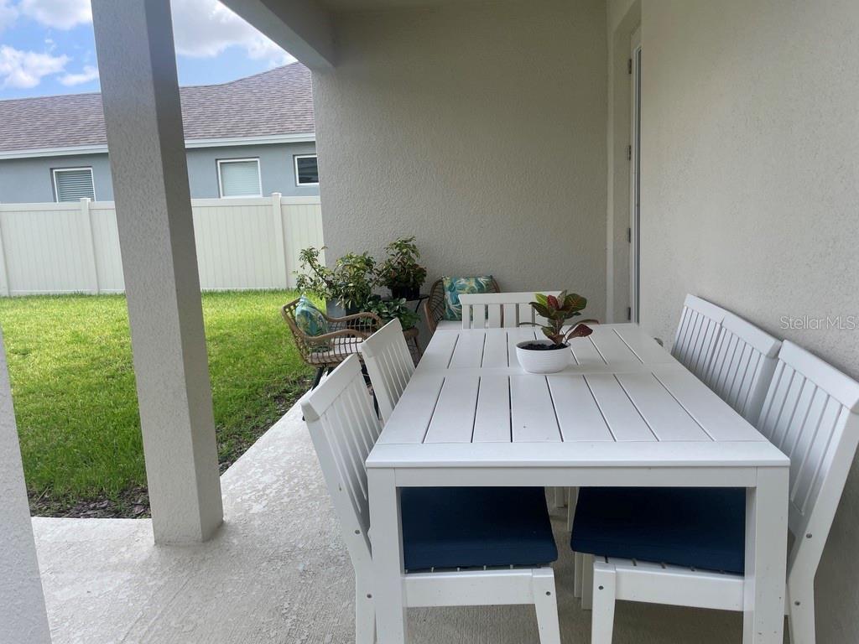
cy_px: 322
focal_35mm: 26
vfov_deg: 53.1
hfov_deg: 67.3
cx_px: 430
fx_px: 645
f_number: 1.6
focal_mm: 4.2
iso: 32
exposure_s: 1/849
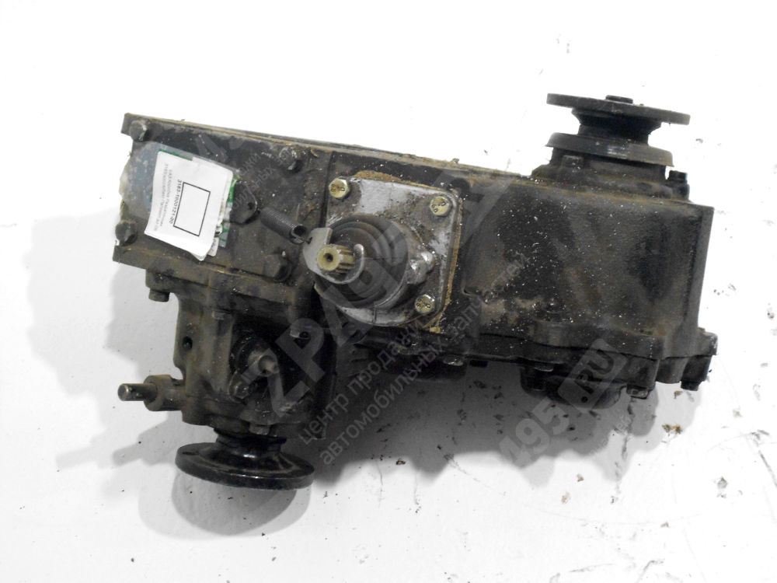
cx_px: 388
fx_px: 1706
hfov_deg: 25.7
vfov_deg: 19.4
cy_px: 292
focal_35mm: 76
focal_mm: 13.5
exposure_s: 1/20
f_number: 5.8
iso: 400
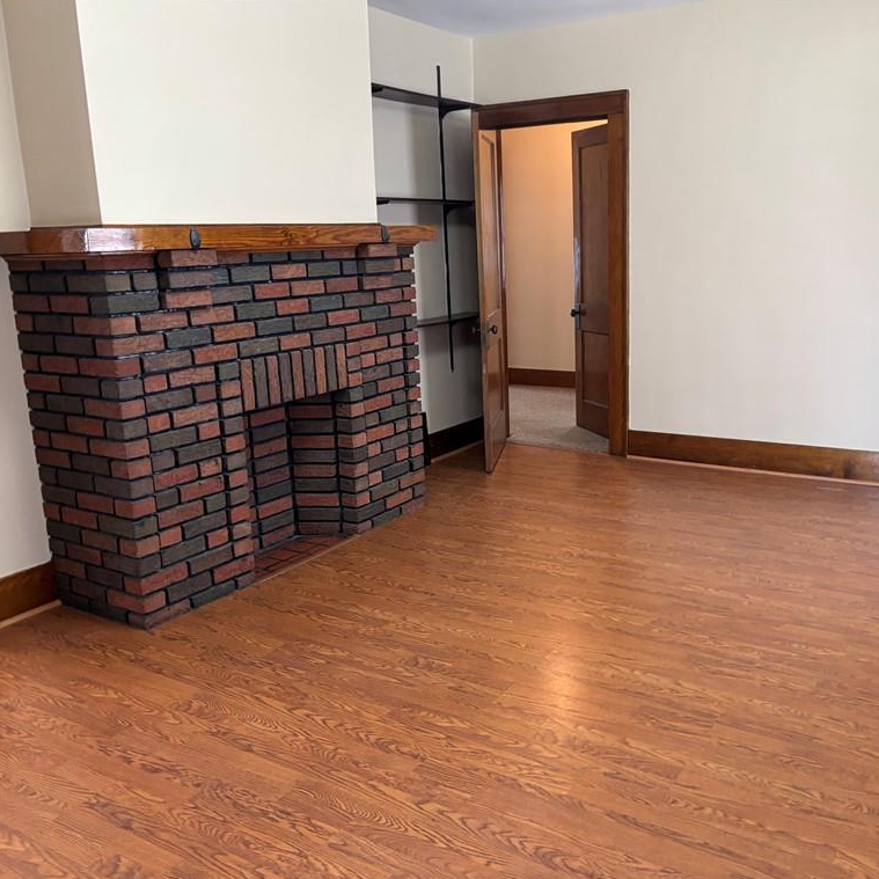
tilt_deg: -12.6
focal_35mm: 31
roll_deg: +2.3
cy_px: 438
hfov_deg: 52.4
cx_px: 496
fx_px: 891
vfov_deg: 52.5
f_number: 1.6
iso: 320
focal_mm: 5.96
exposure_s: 1/60
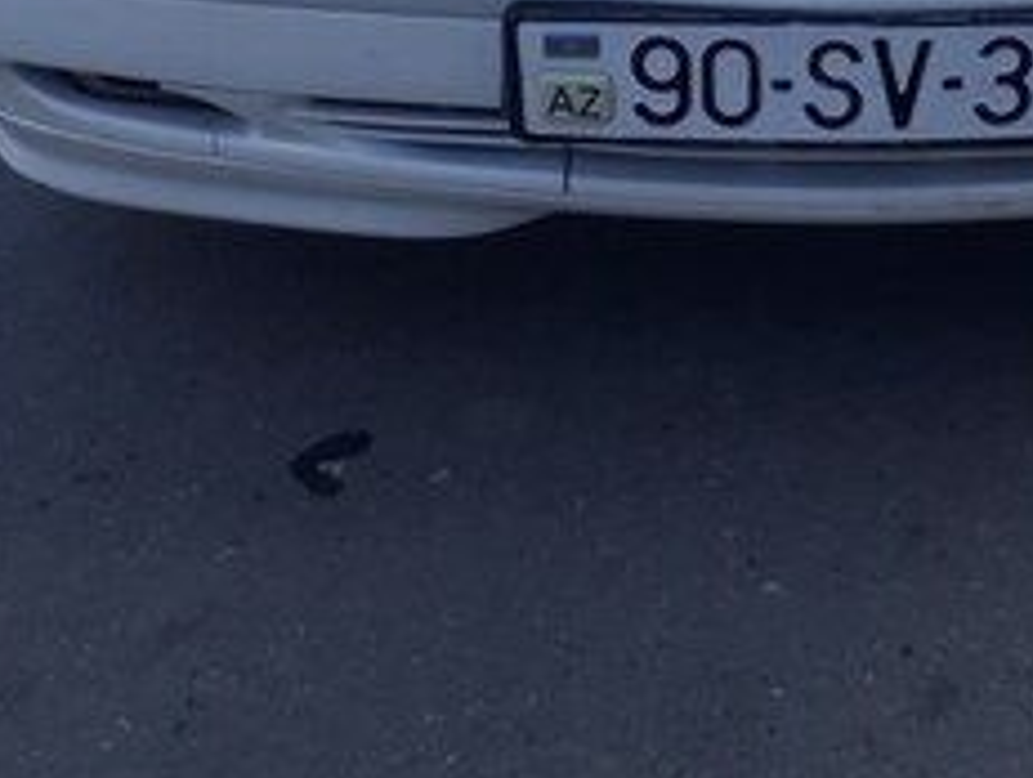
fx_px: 2301
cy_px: -217
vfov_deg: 18.0
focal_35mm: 77
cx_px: 993
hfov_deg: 24.3
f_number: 1.9
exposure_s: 1/270
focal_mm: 3.6
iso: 40
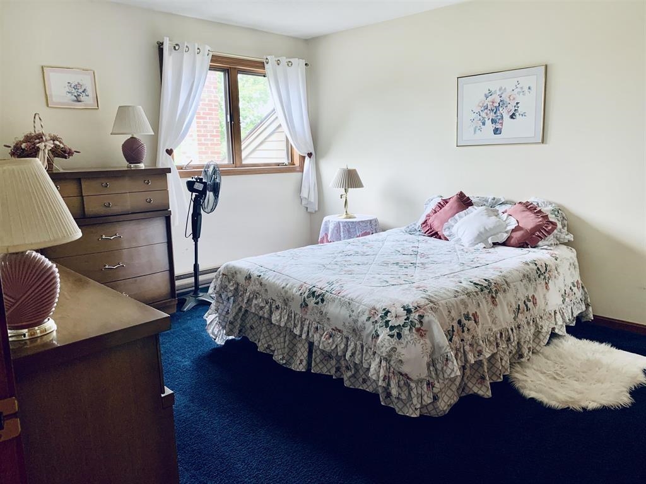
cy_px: 242
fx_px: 485
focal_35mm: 26
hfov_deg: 67.3
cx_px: 323
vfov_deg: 53.1
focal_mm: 4.25
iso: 100
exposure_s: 1/60
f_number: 1.8
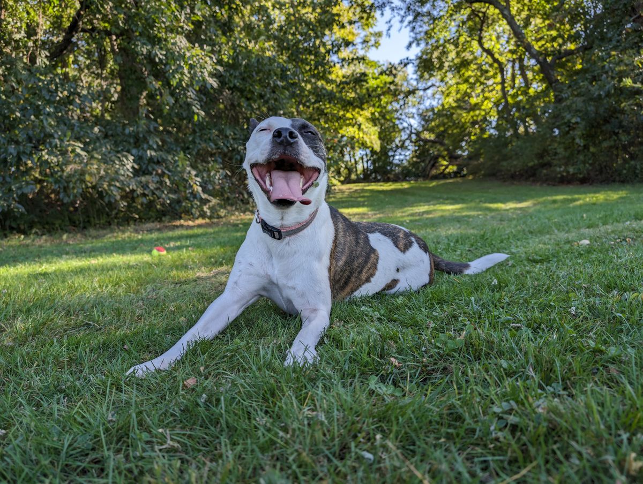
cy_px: 242
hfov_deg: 71.5
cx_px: 322
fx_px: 447
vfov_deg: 57.0
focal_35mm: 24
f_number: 1.68
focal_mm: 6.9
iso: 20
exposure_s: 1/239
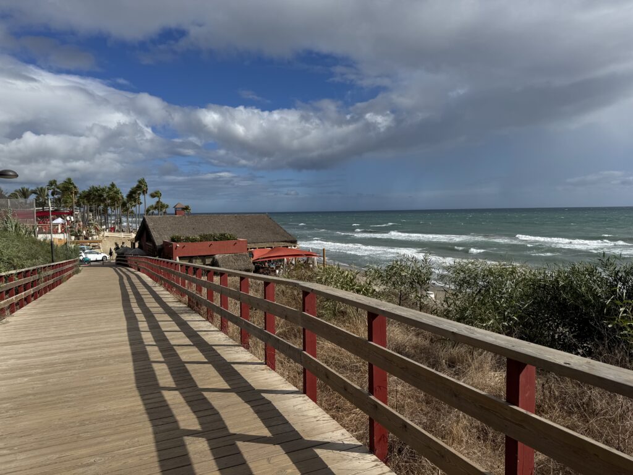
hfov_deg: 71.6
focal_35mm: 24
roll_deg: +1.1
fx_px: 439
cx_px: 316
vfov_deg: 56.8
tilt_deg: -4.5
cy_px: 238
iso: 80
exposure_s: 1/7937
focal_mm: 6.76
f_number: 1.78
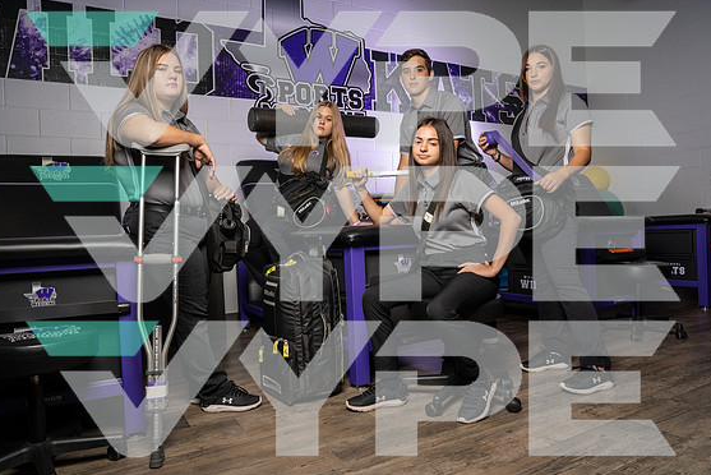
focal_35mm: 25
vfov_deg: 51.3
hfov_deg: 71.5
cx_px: 355
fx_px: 494
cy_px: 234
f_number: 7.1
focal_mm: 24
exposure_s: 1/250
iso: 250
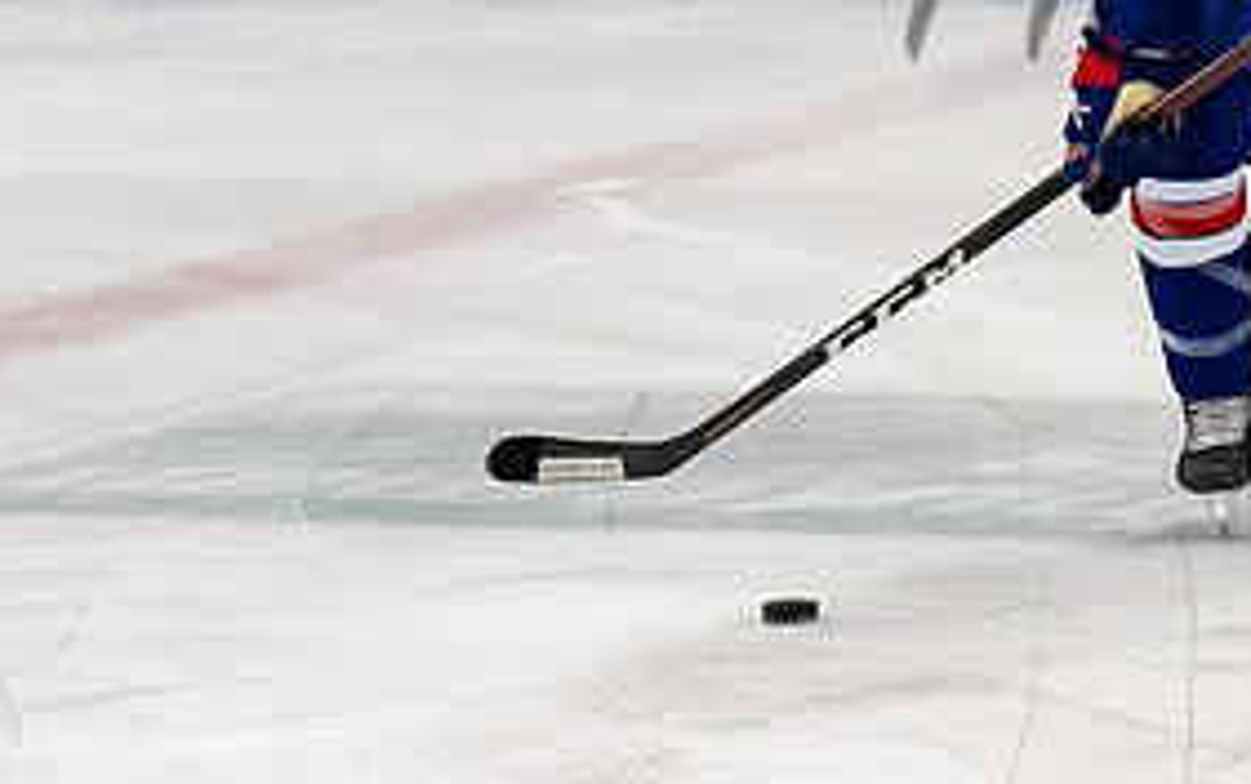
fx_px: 15249
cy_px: 18
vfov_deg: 2.9
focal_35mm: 447
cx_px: 1112
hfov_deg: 4.7
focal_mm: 102
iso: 2000
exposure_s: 1/800
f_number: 3.2
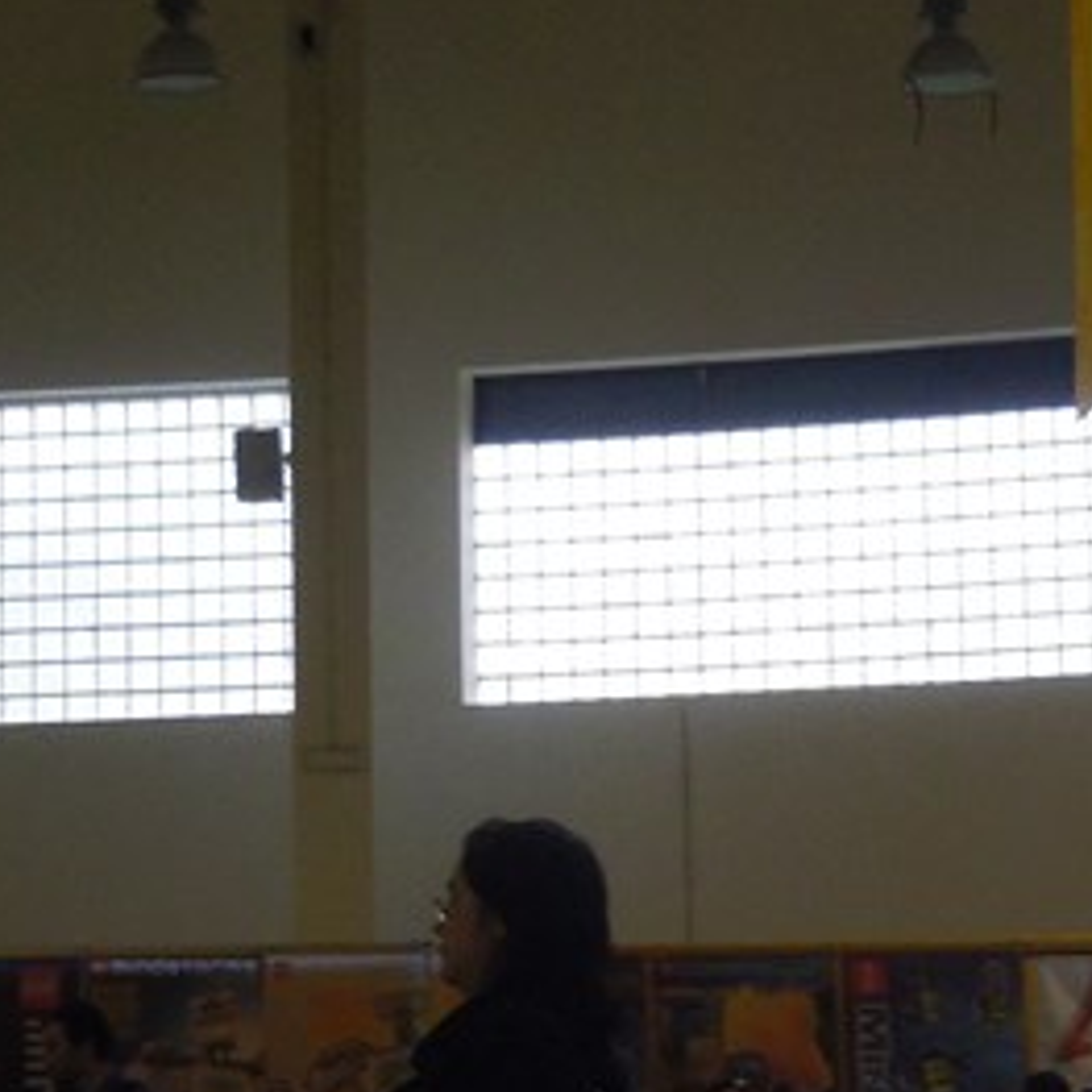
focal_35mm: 155
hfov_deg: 11.3
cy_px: 943
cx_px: 772
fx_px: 5532
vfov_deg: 11.2
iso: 160
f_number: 4.6
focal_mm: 8.4
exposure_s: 1/50
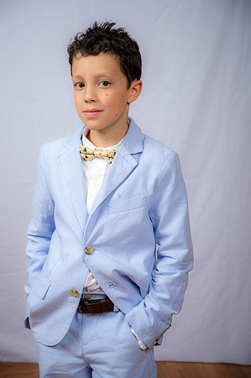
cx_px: 126
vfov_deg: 26.0
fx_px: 818
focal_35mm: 78
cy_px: 189
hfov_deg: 17.5
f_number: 6.3
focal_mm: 78
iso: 250
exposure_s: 1/160
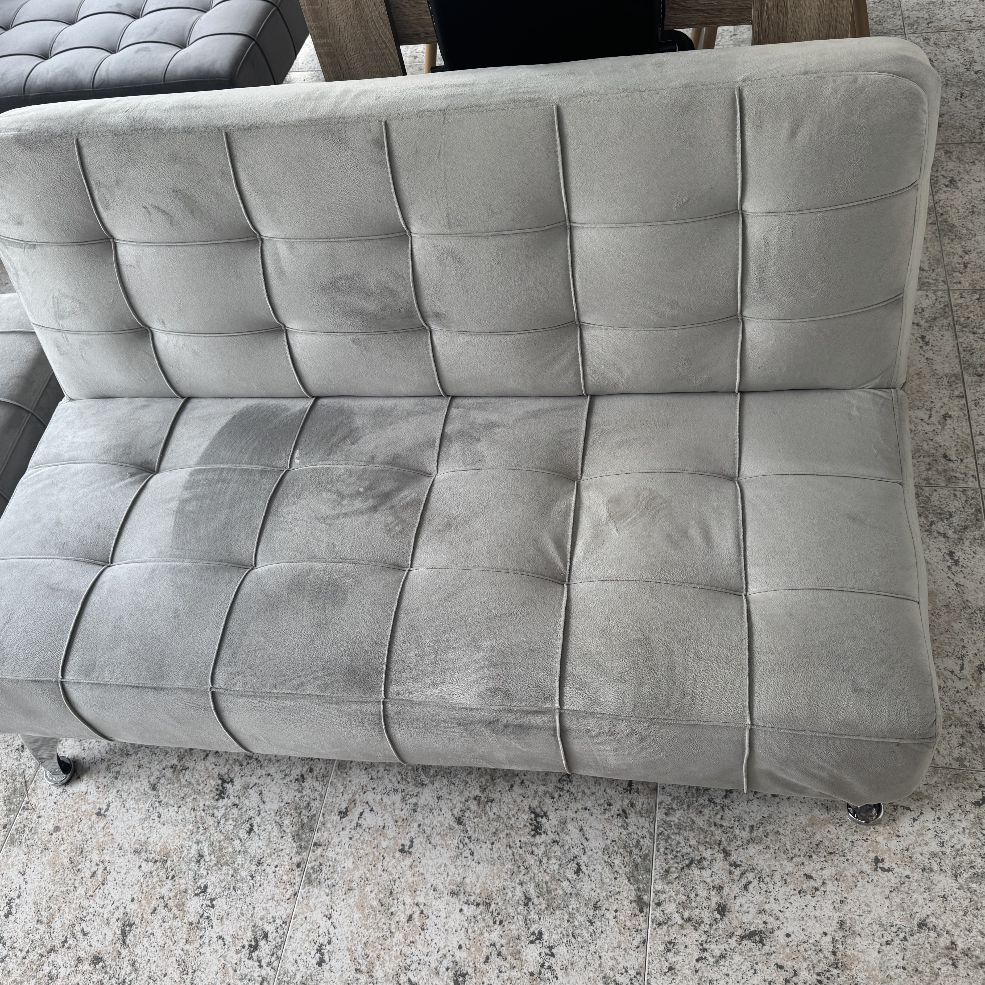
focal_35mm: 29
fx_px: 934
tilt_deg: -52.0
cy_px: 493
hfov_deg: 55.6
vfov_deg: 55.6
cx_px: 503
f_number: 1.78
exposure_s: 1/100
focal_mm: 6.76
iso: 64
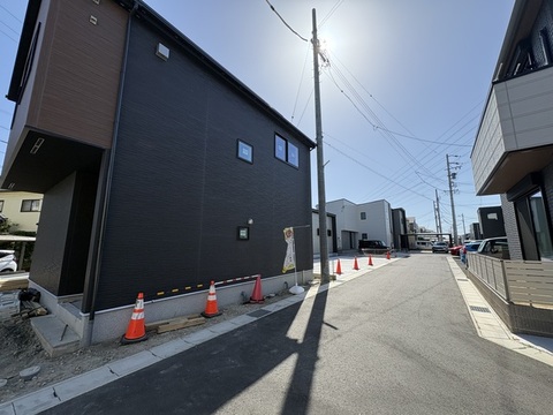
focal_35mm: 14
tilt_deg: +9.4
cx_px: 276
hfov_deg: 102.1
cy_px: 208
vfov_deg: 85.7
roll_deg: +0.4
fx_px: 224
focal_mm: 2.22
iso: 50
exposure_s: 1/1637
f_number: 2.2
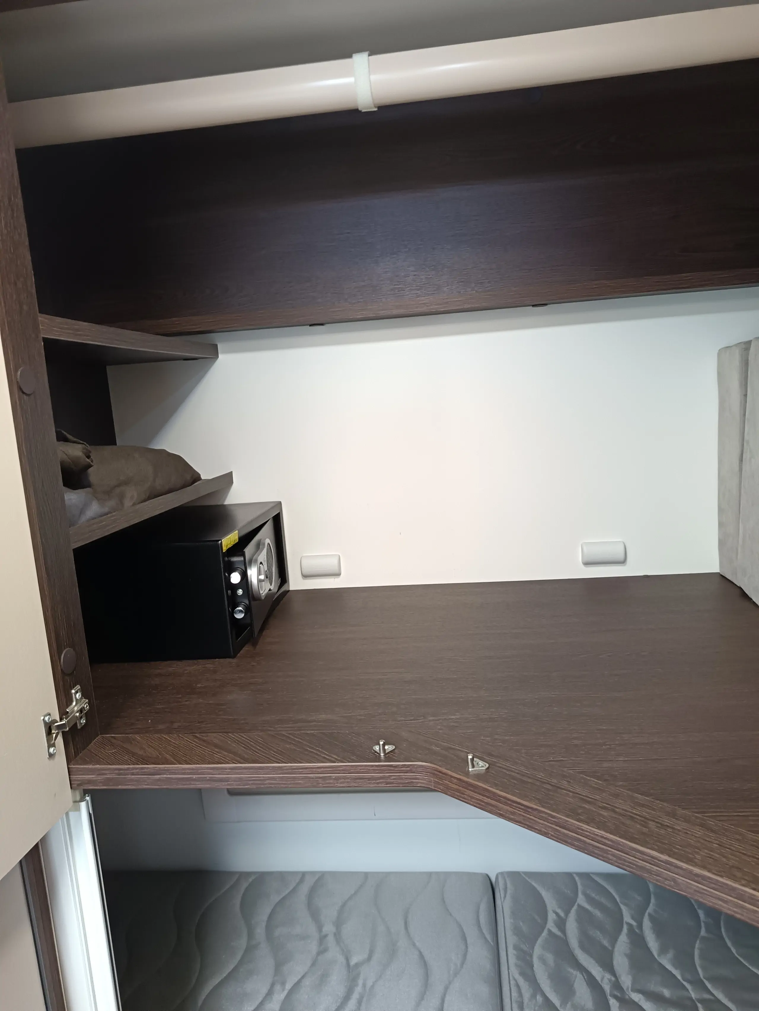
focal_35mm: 24
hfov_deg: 56.8
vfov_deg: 71.6
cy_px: 506
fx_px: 702
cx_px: 380
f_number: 1.75
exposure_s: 1/25
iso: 1494
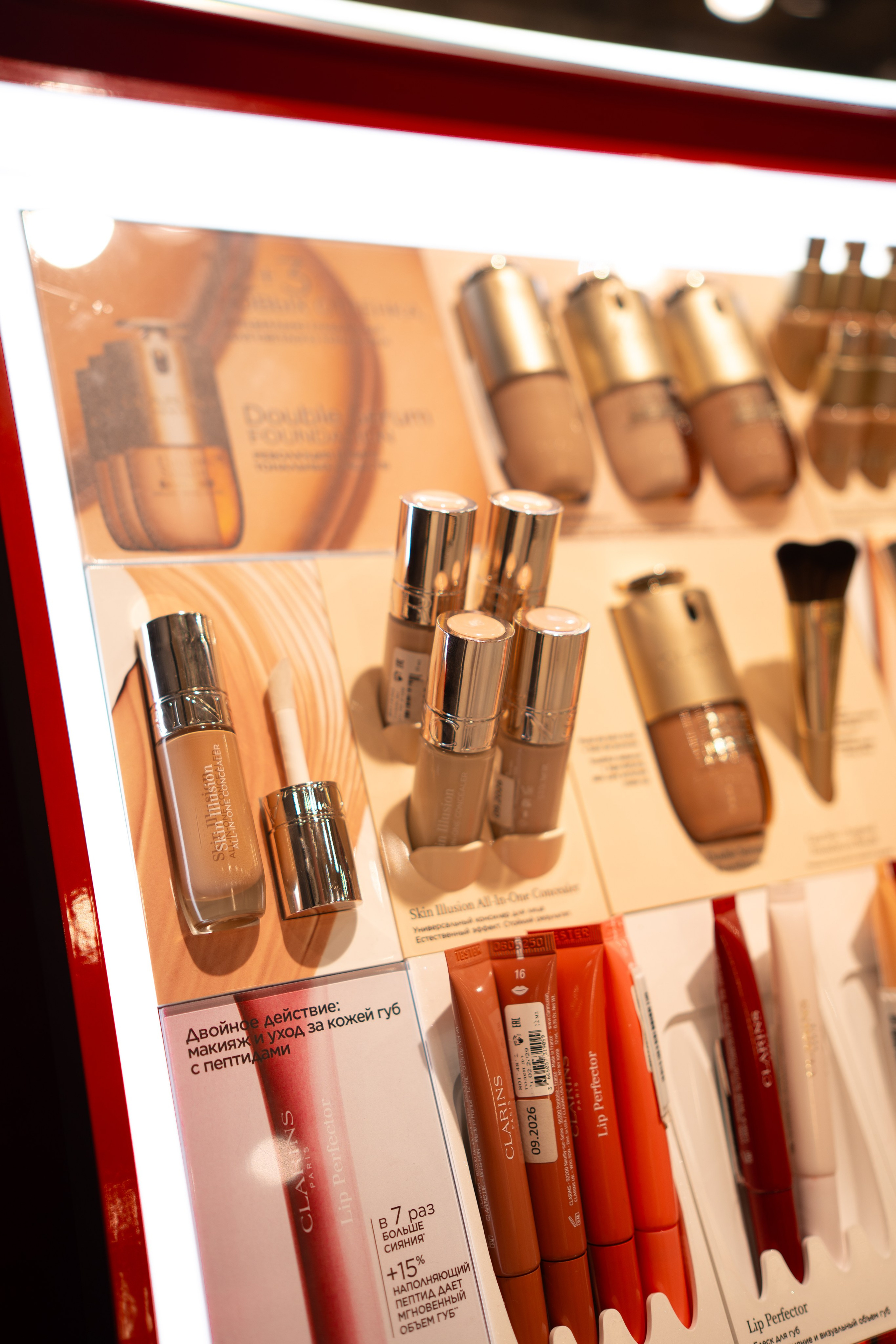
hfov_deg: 37.9
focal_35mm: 35
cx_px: 448
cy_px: 672
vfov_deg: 54.4
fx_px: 1307
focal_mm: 35
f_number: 2
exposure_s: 1/160
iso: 100
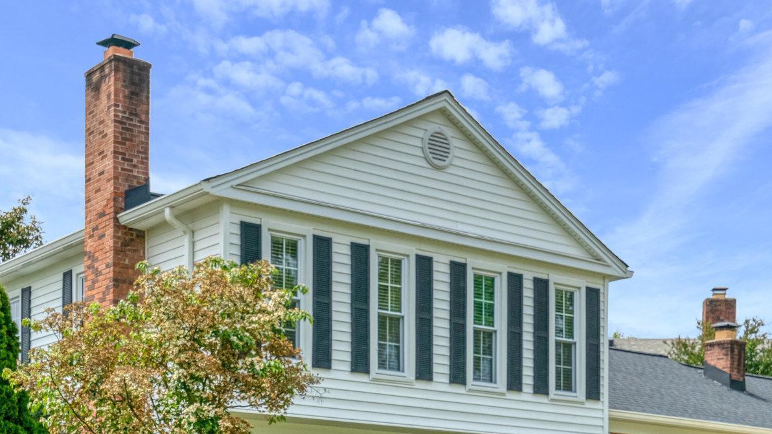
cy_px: 402
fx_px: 1290
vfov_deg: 18.8
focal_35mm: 63
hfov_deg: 33.3
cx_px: 367
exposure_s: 1/3200
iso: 1250
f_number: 8
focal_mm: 35
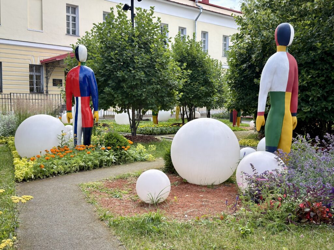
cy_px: 125
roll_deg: -2.1
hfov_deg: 44.8
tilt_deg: +1.3
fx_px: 405
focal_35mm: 42
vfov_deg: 34.3
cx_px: 167
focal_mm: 6.76
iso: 100
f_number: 1.78
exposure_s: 1/694
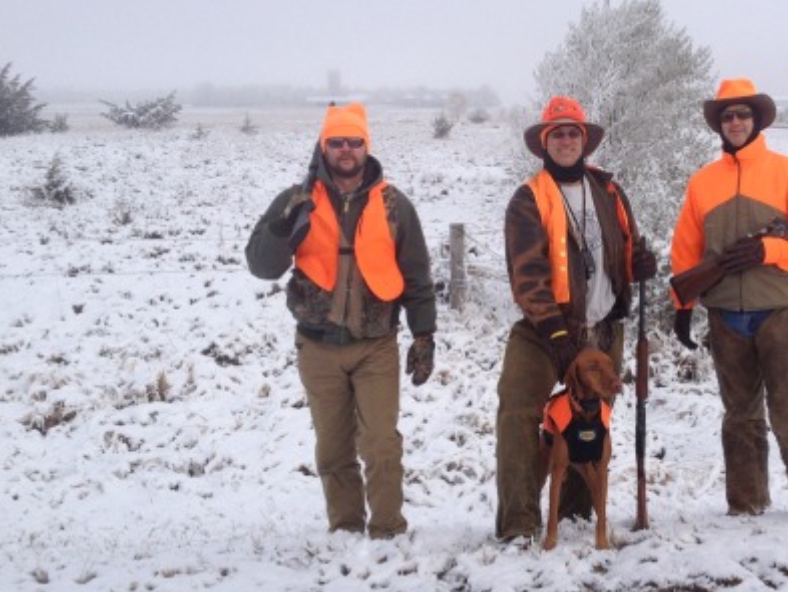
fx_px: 1298
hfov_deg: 33.0
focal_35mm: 57
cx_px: 612
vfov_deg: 25.6
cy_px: 249
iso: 50
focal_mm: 4.28
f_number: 2.4
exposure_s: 1/2304
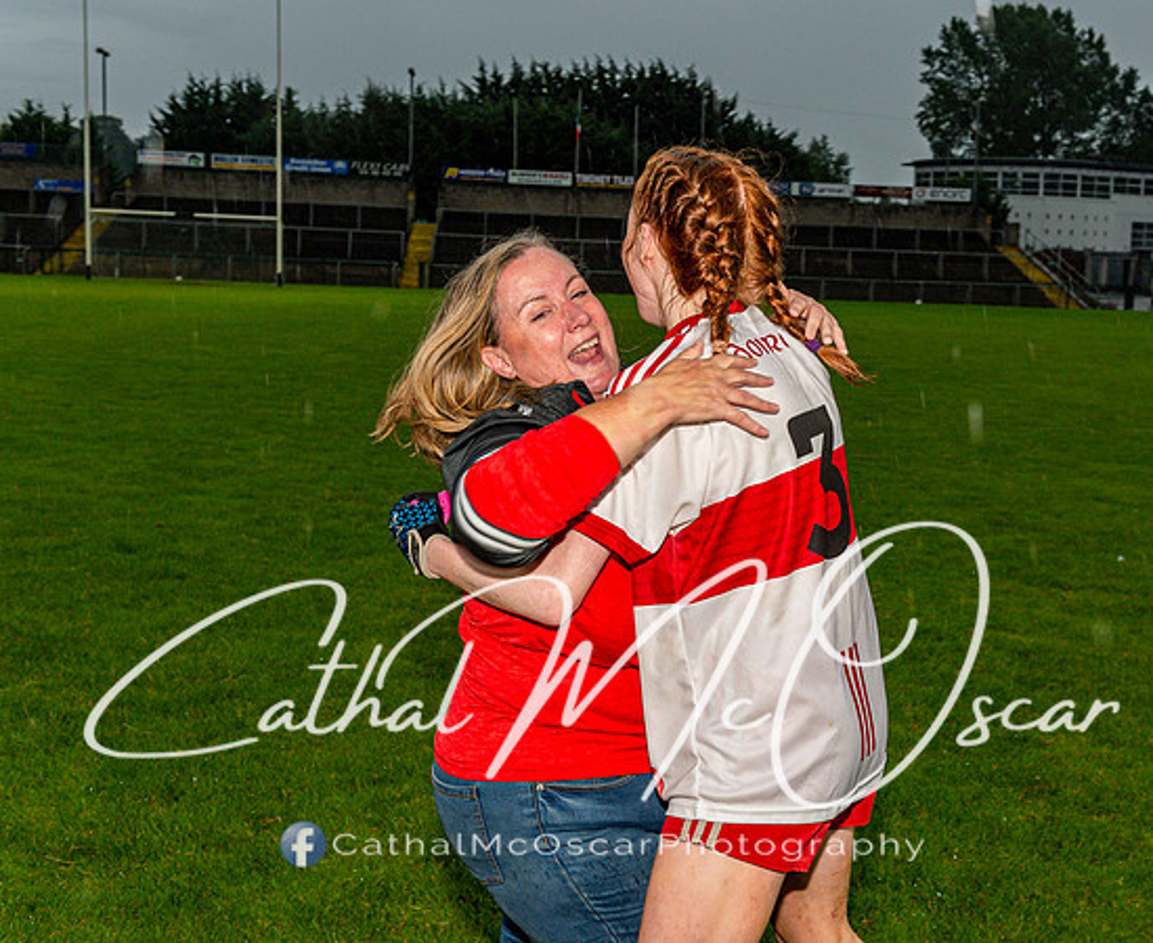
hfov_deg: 40.3
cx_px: 737
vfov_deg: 33.7
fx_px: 1556
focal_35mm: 45
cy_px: 452
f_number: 4.5
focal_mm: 38
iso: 1600
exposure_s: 1/200
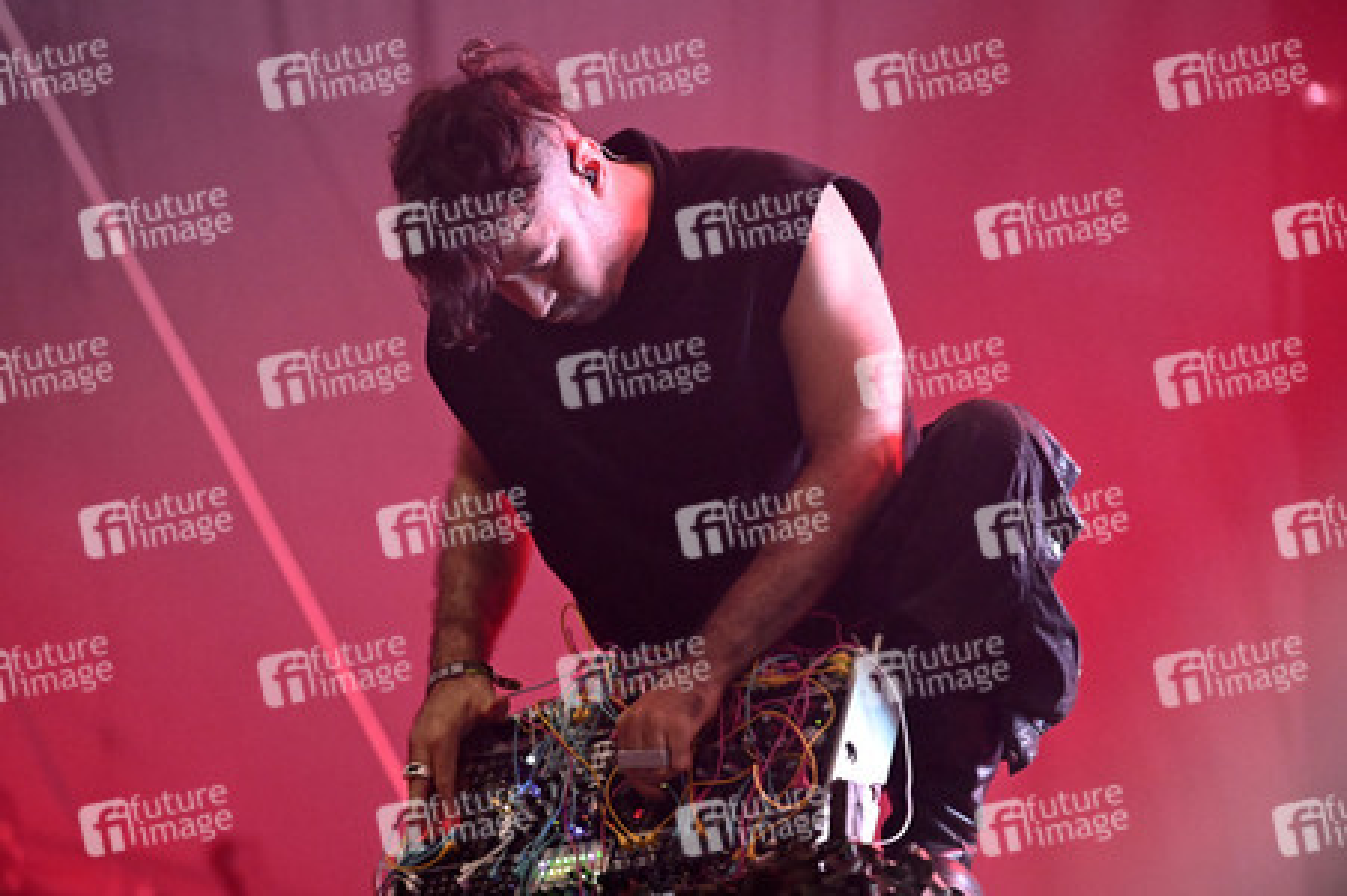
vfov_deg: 10.1
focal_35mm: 135
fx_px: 5047
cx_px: 674
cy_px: 448
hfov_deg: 15.2
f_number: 2.8
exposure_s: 1/320
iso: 10000
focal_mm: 135
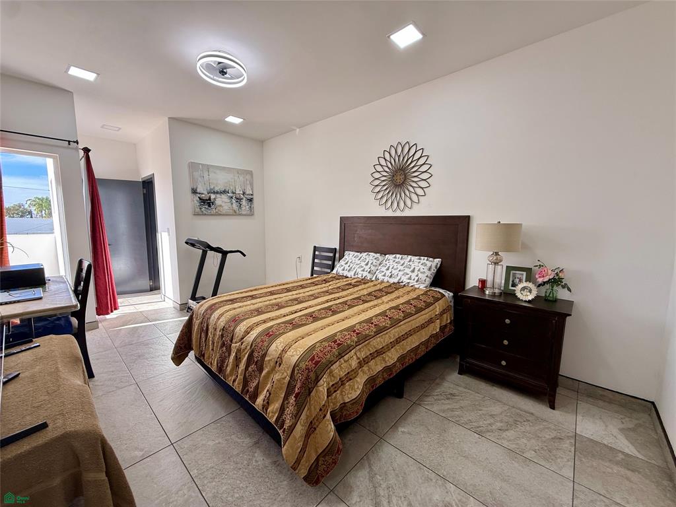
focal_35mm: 14
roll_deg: -0.8
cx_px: 338
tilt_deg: -6.9
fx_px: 273
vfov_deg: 85.7
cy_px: 254
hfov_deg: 102.1
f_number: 2.2
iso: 64
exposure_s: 1/99
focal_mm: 2.22
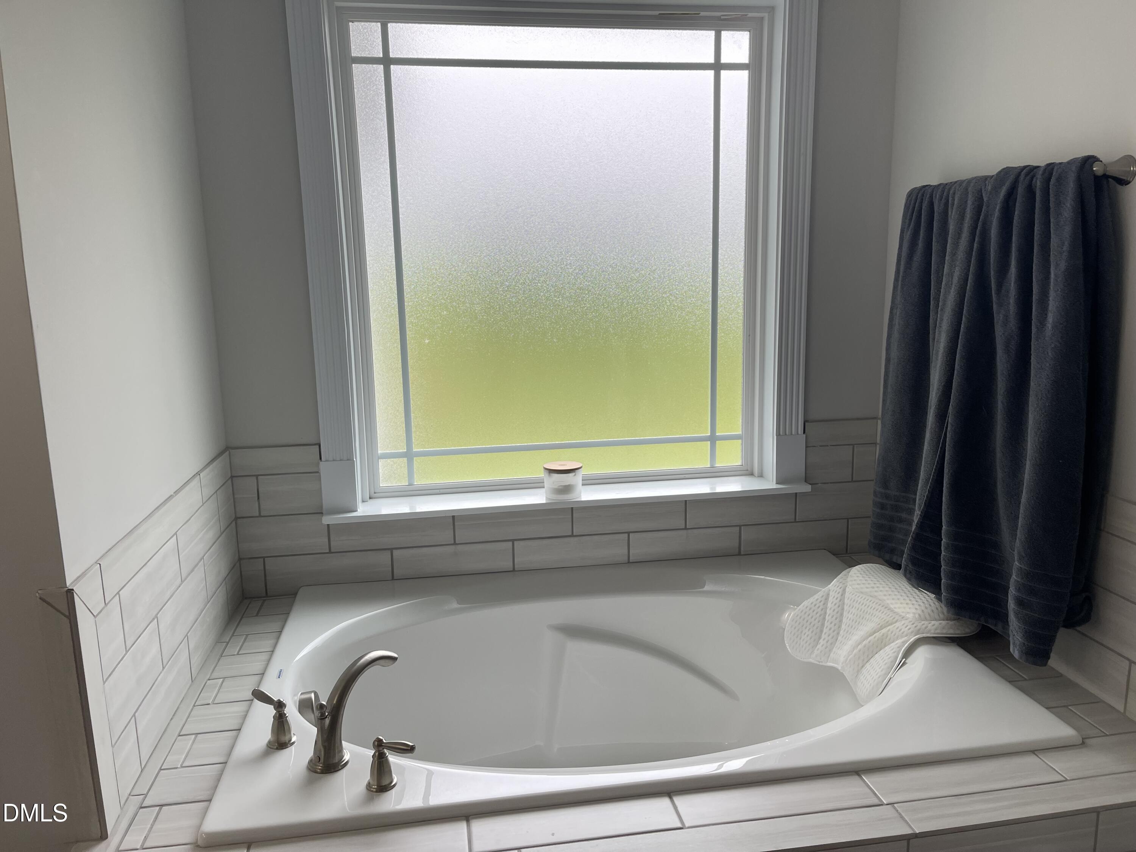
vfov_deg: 54.9
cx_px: 568
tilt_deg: -12.1
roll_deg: +0.2
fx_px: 820
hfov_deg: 69.4
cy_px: 426
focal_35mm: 25
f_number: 1.6
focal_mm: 5.1
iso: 32
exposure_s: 1/238
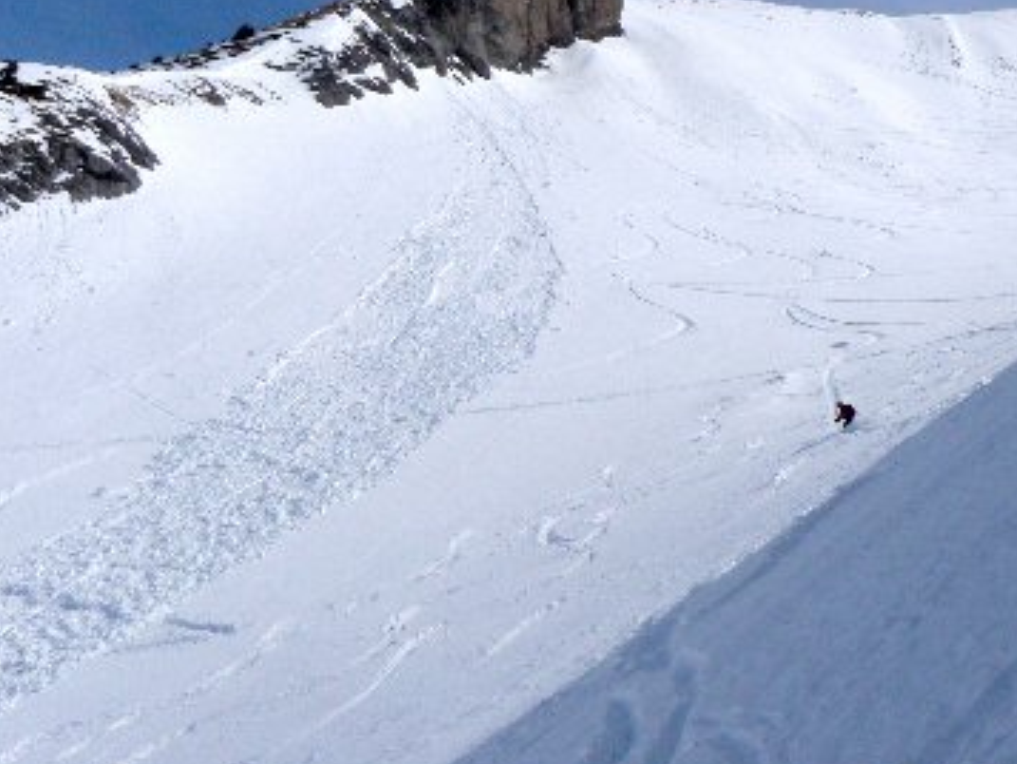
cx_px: 863
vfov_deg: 27.4
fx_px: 1558
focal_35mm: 53
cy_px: 252
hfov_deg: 34.6
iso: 50
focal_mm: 5
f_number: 5
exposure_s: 1/800
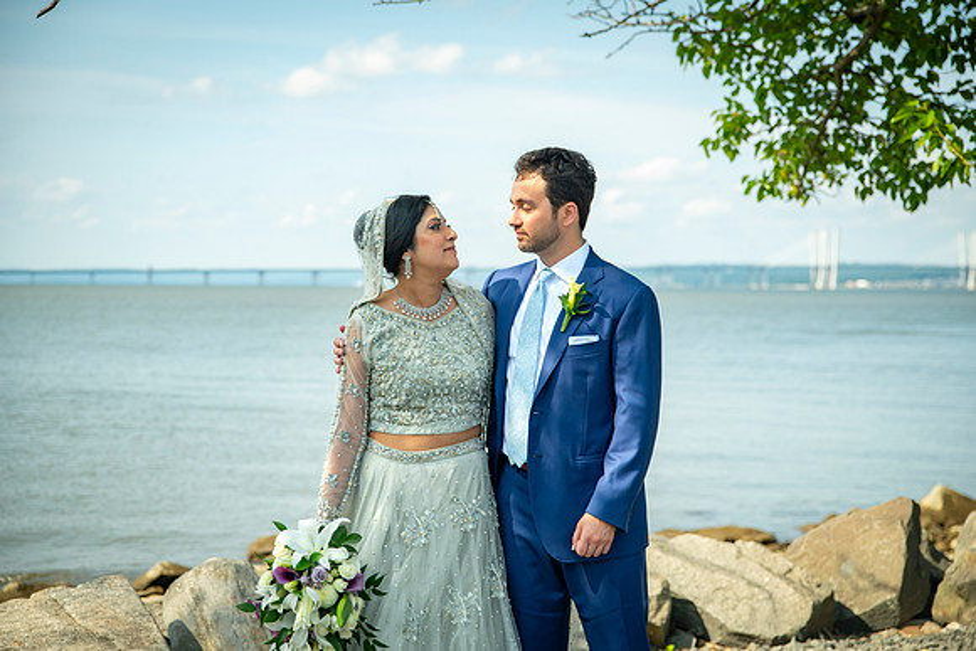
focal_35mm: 62
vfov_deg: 22.1
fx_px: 1670
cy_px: 312
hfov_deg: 32.6
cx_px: 483
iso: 1000
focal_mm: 58
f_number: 2.8
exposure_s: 1/8000
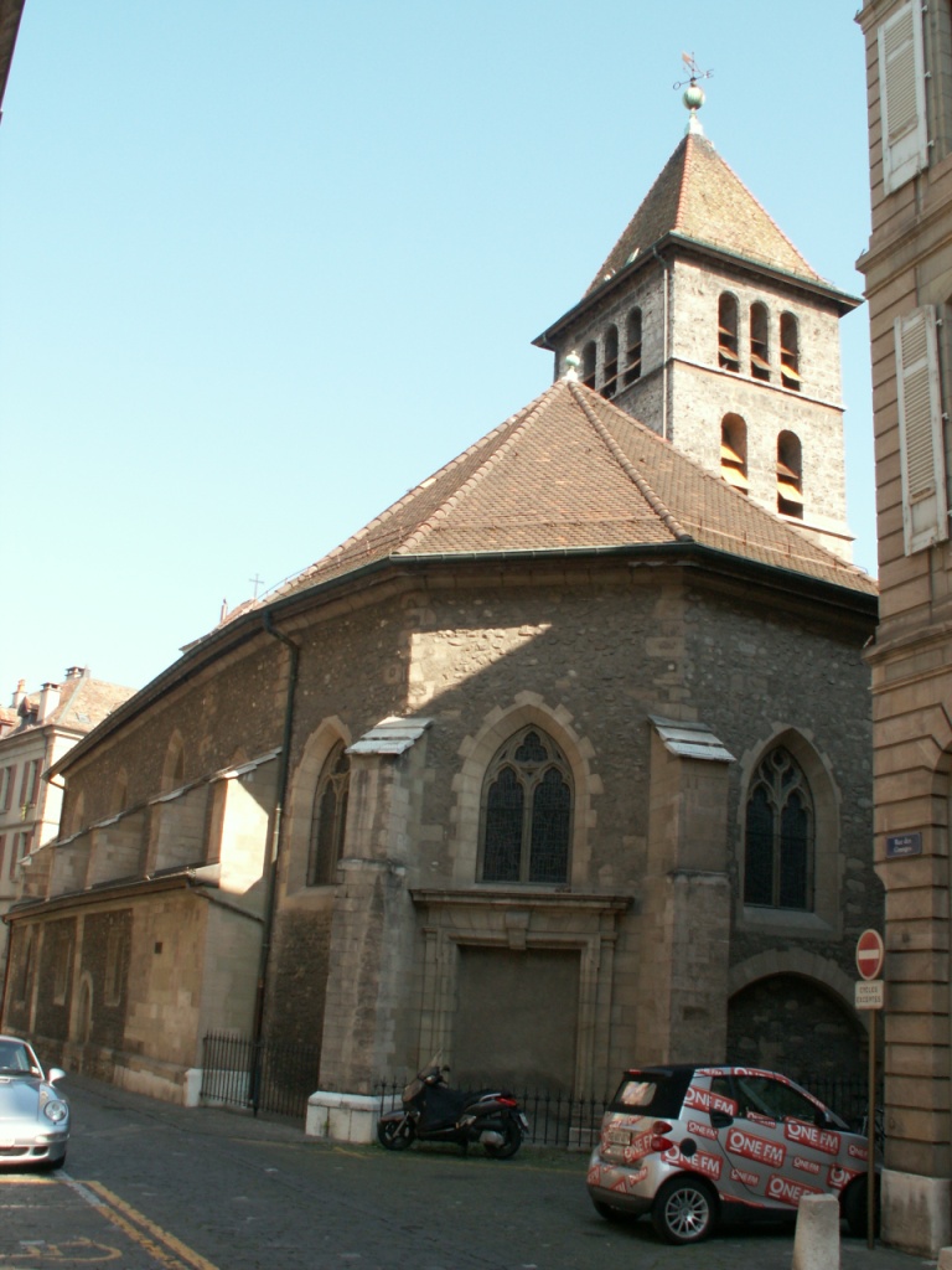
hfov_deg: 40.7
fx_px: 1283
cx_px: 476
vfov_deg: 52.6
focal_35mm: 35
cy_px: 635
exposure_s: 1/100
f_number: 5
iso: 50
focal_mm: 5.86
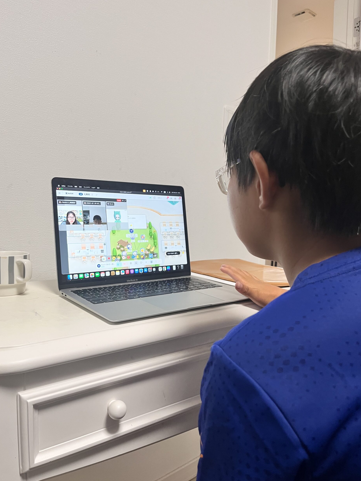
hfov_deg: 51.4
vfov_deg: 65.3
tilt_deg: -6.6
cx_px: 176
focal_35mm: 27
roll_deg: -1.8
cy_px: 241
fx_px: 375
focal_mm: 5.1
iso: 125
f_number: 1.6
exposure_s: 1/78
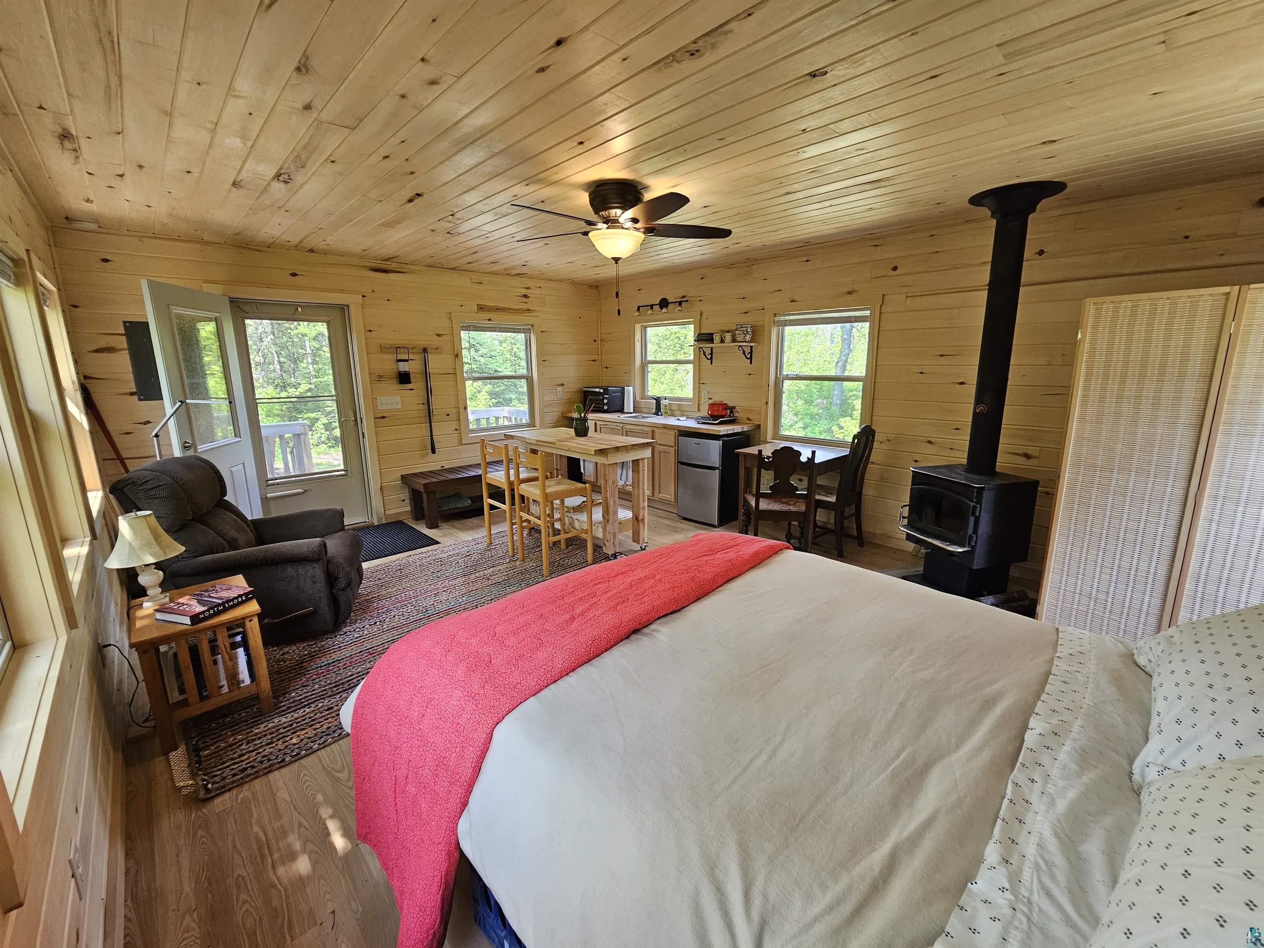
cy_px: 474
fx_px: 475
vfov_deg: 89.9
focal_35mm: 13
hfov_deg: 106.2
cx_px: 632
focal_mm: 2.2
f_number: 2.2
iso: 100
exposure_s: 1/60
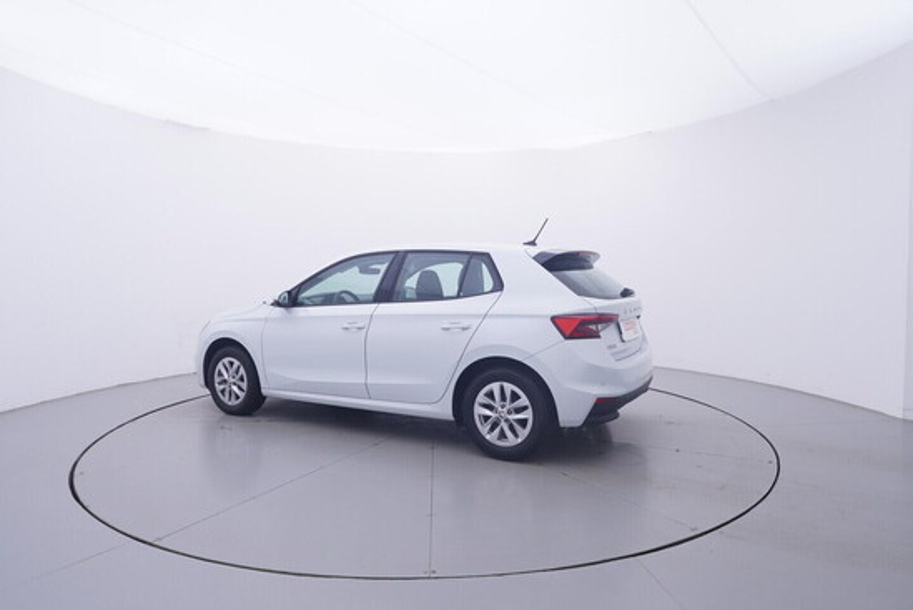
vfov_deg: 56.2
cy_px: 305
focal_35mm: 22
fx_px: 571
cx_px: 456
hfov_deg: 77.3
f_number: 5
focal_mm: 15
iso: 200
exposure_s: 1/80
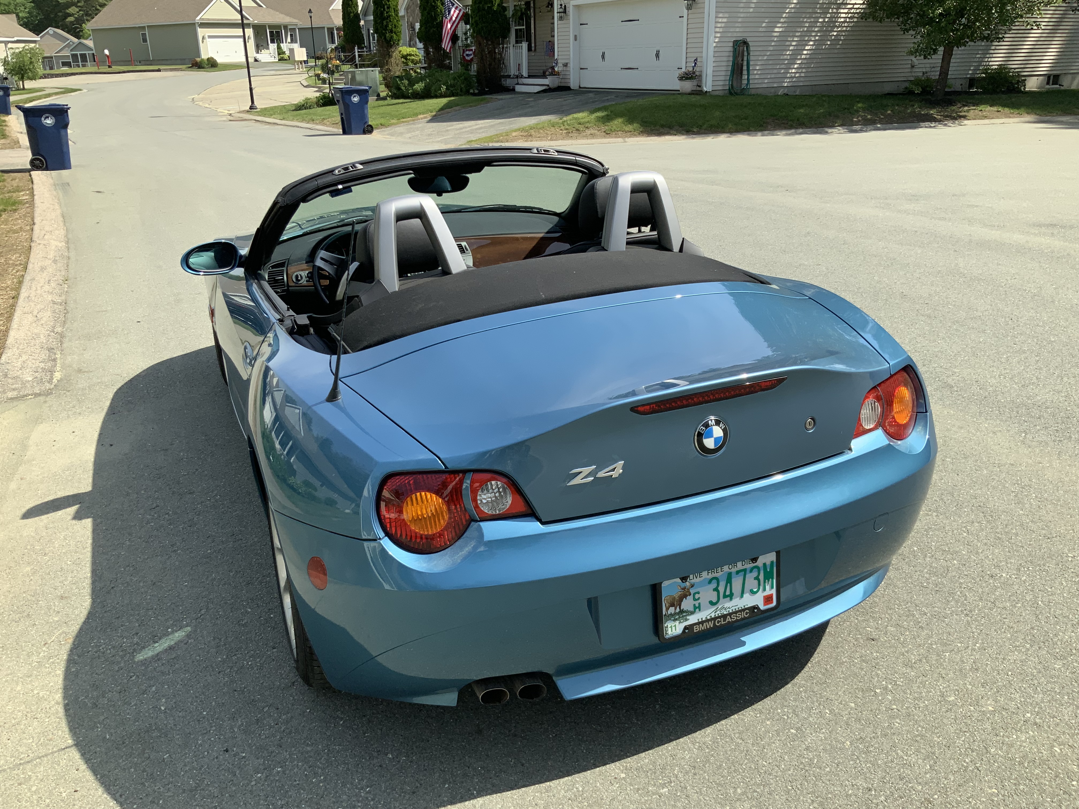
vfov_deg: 48.2
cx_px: 540
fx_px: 904
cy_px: 404
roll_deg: +3.0
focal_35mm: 29
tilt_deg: -22.6
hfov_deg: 61.7
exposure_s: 1/1168
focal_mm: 3
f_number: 1.8
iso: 16
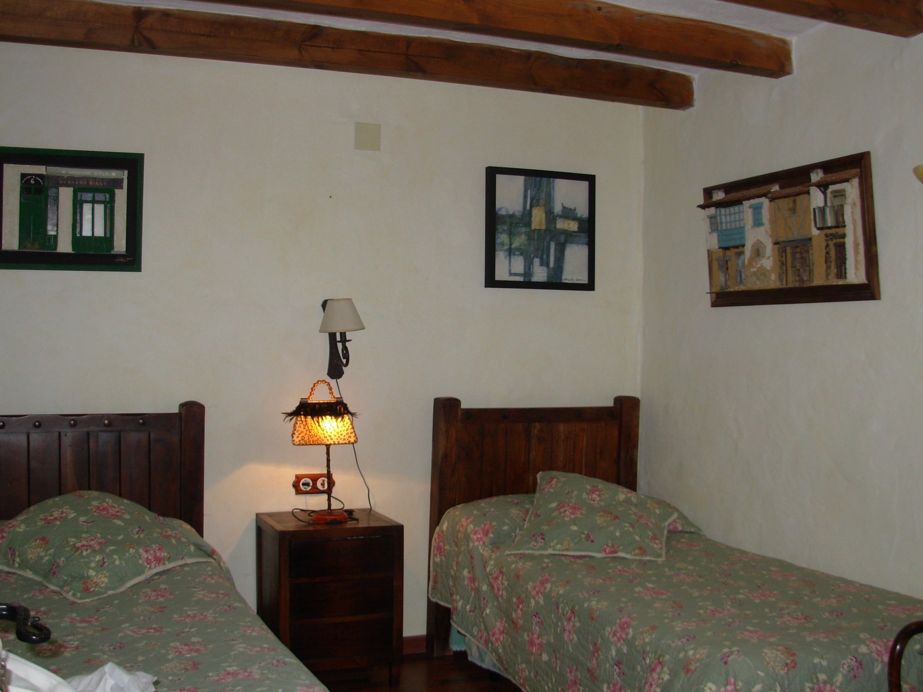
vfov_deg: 37.7
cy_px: 346
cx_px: 462
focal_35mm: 38
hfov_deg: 49.0
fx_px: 1013
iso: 58
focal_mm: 6.3
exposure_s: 1/37
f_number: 2.9
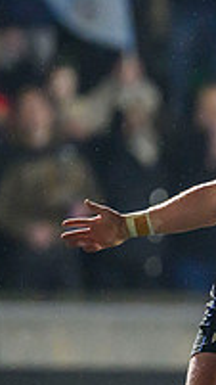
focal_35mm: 1604
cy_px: 344
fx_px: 16339
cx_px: 537
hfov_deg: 0.8
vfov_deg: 1.3
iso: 5000
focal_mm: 400
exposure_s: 1/1600
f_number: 3.2
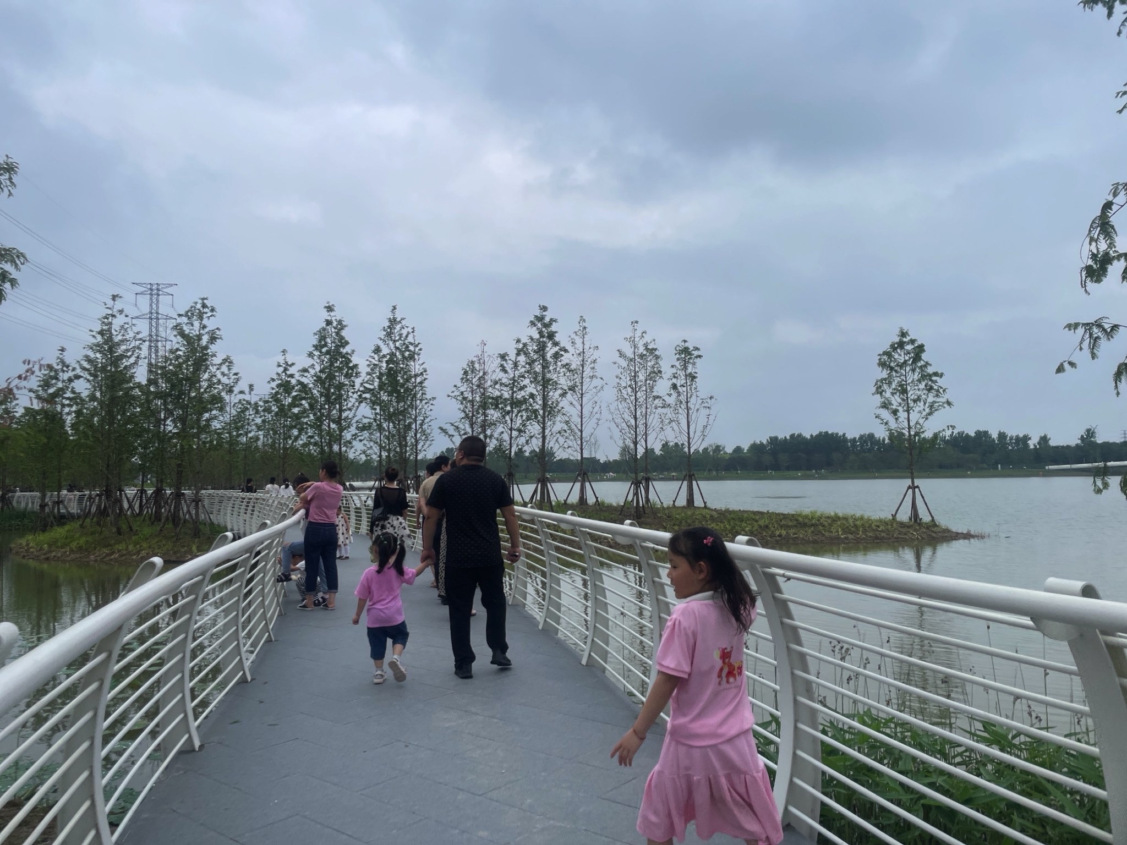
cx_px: 564
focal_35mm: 26
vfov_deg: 53.1
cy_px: 422
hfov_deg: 67.3
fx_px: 846
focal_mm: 4.2
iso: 50
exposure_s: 1/1642
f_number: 1.6
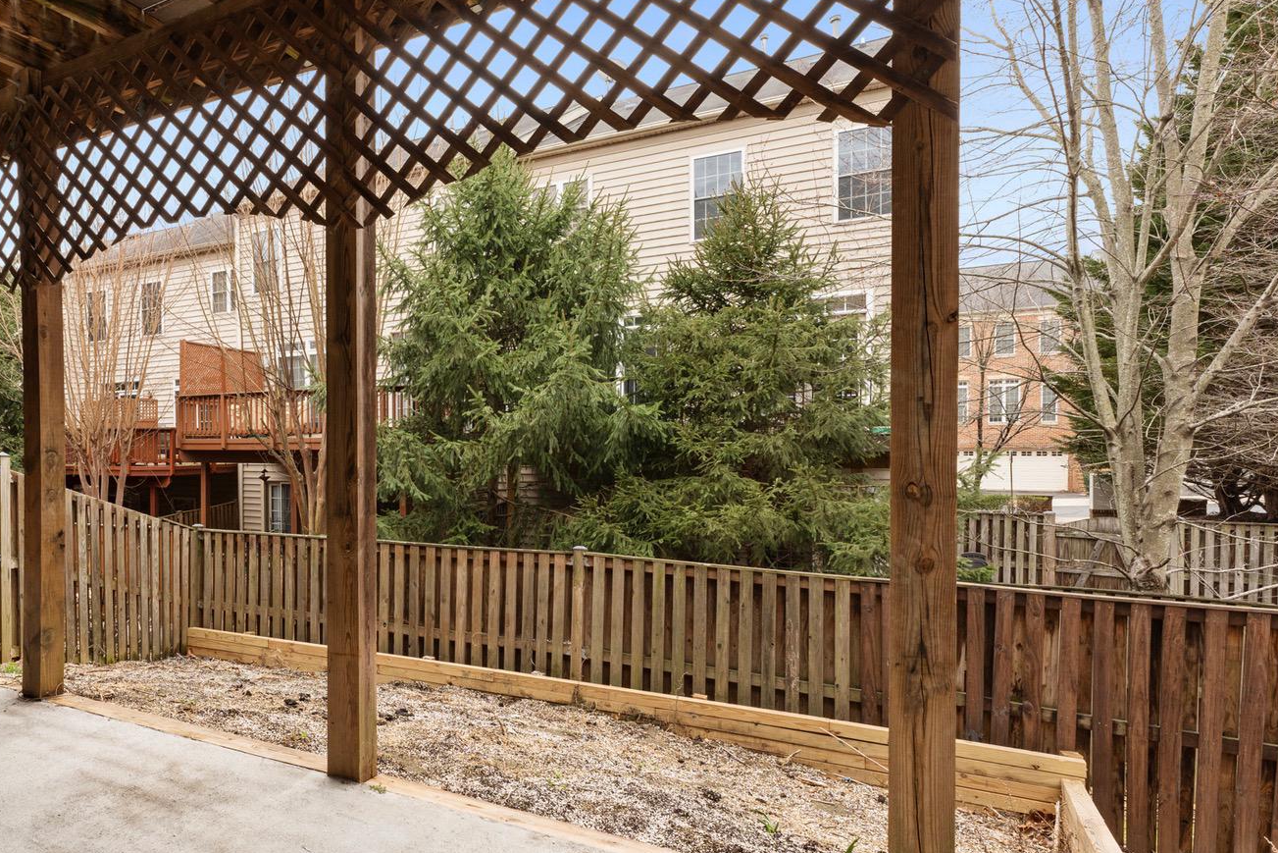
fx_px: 781
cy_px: 458
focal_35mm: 22
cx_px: 362
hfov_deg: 74.4
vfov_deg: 57.2
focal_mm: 14
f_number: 11
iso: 320
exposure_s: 1/15
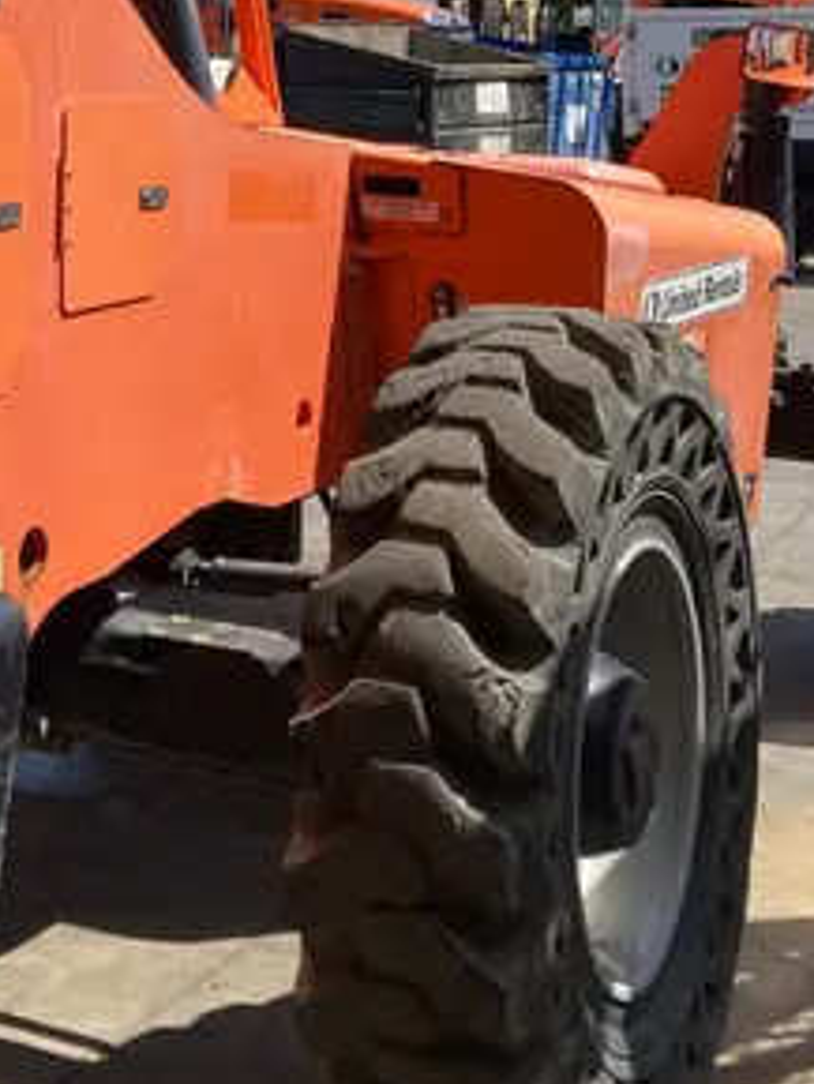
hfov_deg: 20.2
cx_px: 30
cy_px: -73
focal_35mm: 71
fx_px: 2224
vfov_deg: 25.6
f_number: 1.8
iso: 20
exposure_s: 1/1799
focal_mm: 3.99
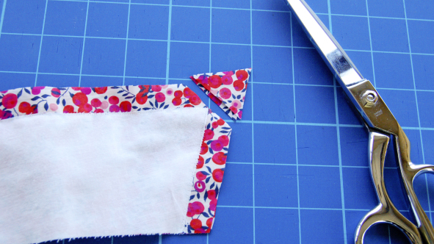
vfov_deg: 23.5
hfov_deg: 40.6
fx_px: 587
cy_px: 125
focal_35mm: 51
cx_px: 215
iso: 1600
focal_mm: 32
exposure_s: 1/250
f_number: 8
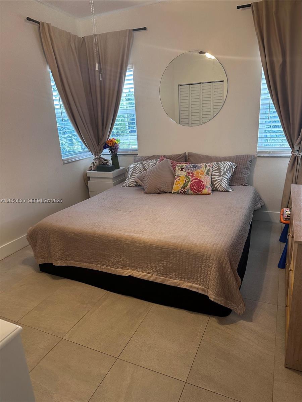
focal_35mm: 24
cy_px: 201
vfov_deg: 71.6
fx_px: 279
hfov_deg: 56.8
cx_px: 151
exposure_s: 1/120
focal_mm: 6.86
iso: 200
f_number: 1.78
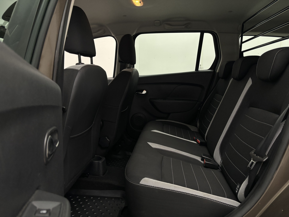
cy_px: 108
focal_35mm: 26
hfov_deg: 67.3
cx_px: 144
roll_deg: +0.4
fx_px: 217
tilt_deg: -9.0
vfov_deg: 53.1
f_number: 1.6
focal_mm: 5.96
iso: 160
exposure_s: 1/60
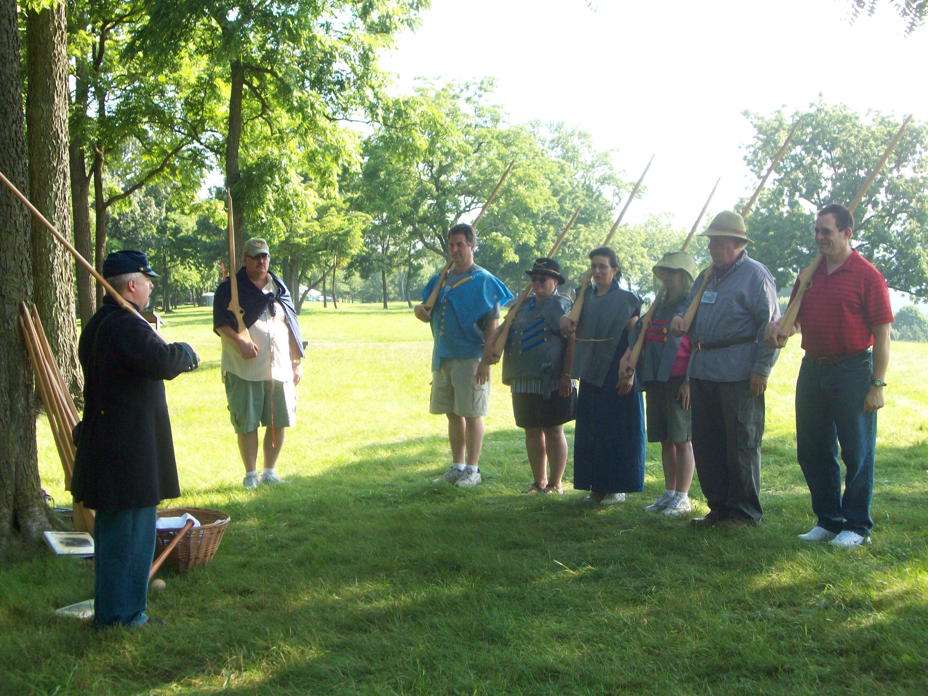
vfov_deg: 27.5
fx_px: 1421
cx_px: 464
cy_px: 348
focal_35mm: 53
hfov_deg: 36.2
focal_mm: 8.8
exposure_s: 1/134
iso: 64
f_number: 3.6
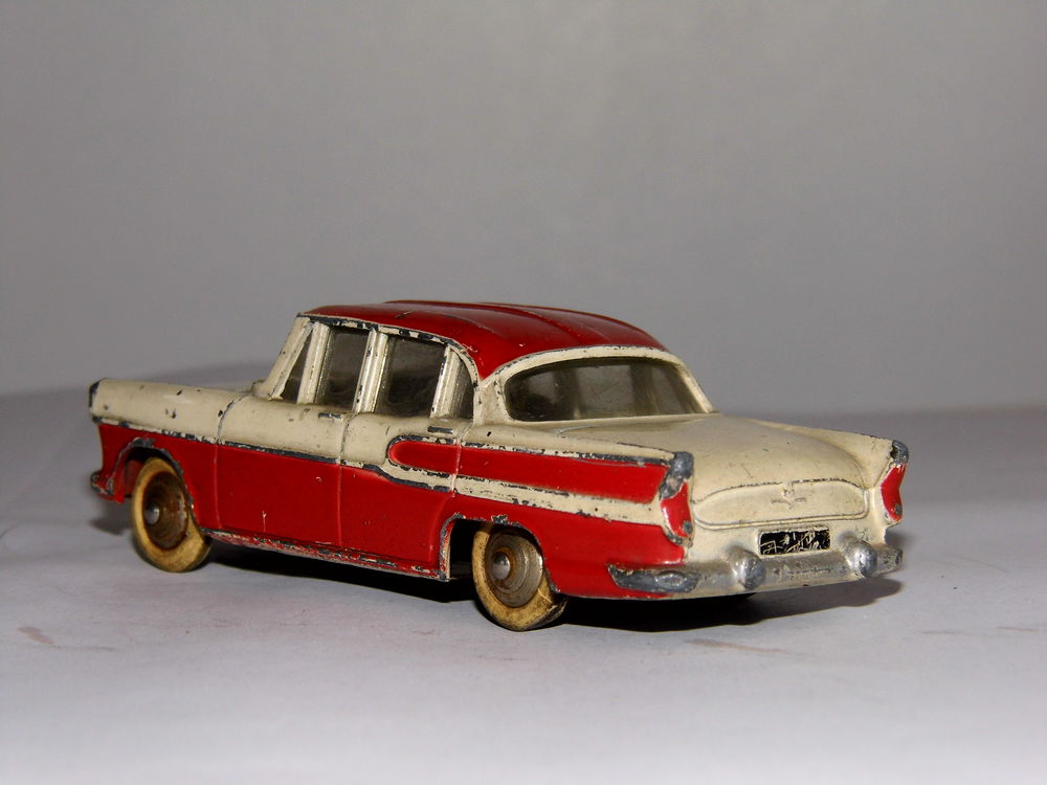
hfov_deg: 18.5
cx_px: 524
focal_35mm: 106
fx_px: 3206
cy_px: 392
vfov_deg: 14.0
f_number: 4.5
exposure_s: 1/60
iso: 100
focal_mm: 19
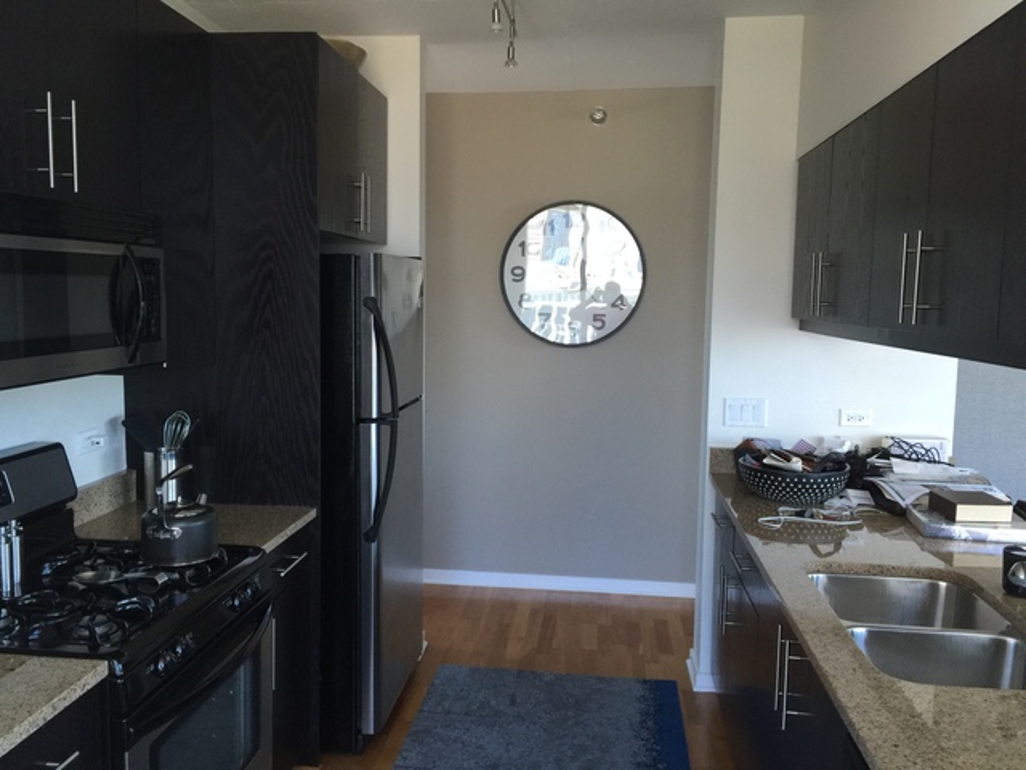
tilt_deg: -4.2
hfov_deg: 61.7
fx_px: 860
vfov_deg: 48.2
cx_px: 513
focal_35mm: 29
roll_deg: -2.3
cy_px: 385
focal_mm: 4.15
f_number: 2.2
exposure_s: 1/30
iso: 50
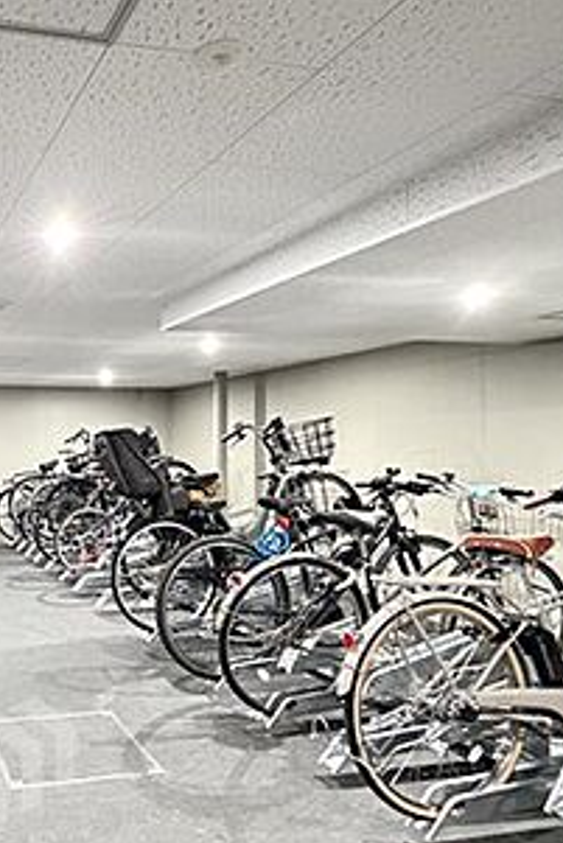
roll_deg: +0.3
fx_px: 679
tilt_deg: +0.1
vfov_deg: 63.6
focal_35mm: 29
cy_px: 448
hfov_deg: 40.0
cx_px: 11
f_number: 2.2
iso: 1250
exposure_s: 1/33
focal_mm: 2.22
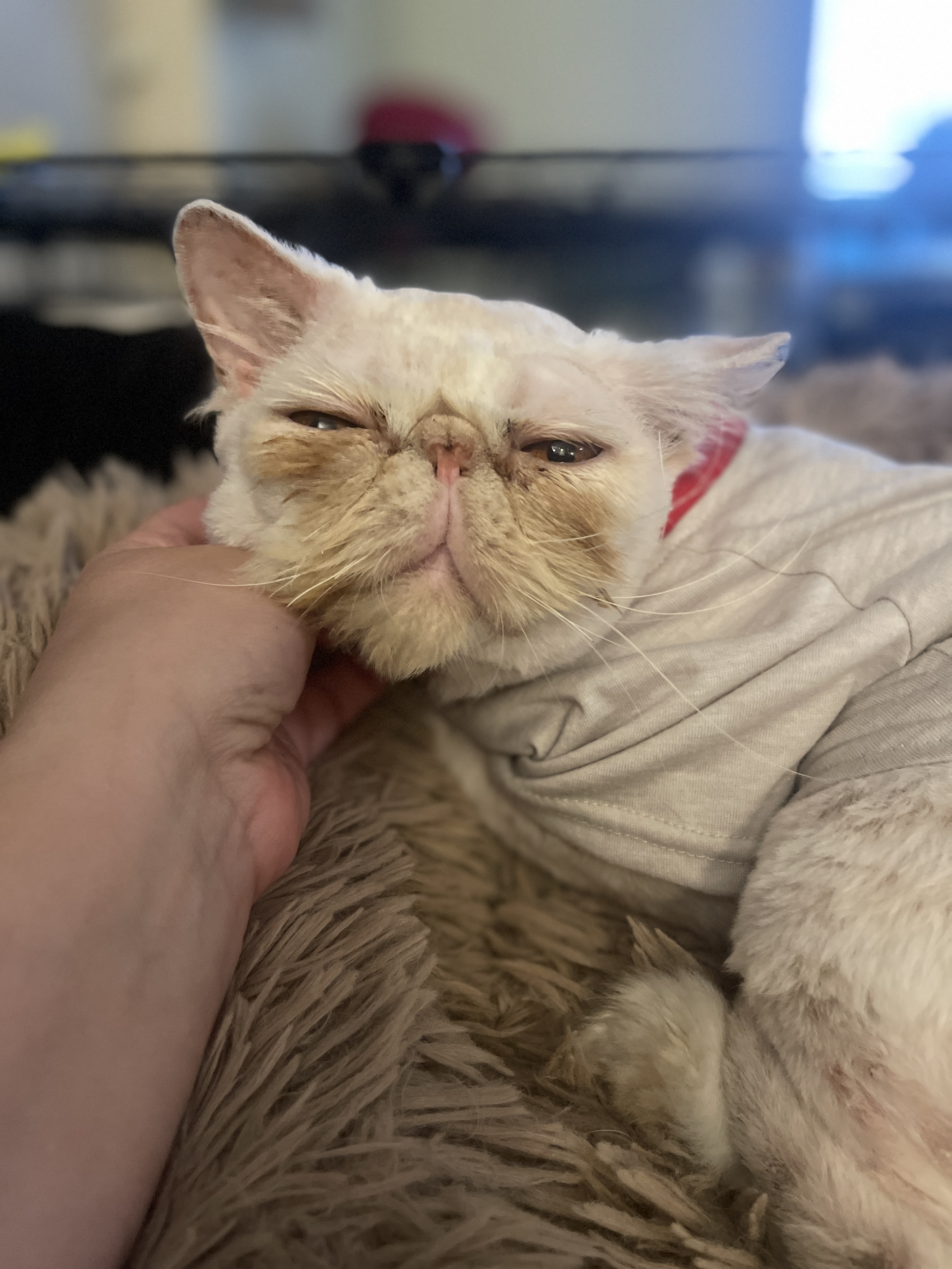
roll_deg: +1.4
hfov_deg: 53.1
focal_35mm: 26
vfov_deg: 67.3
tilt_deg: -19.0
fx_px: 953
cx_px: 476
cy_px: 634
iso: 640
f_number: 1.6
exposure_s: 1/30
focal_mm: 5.1
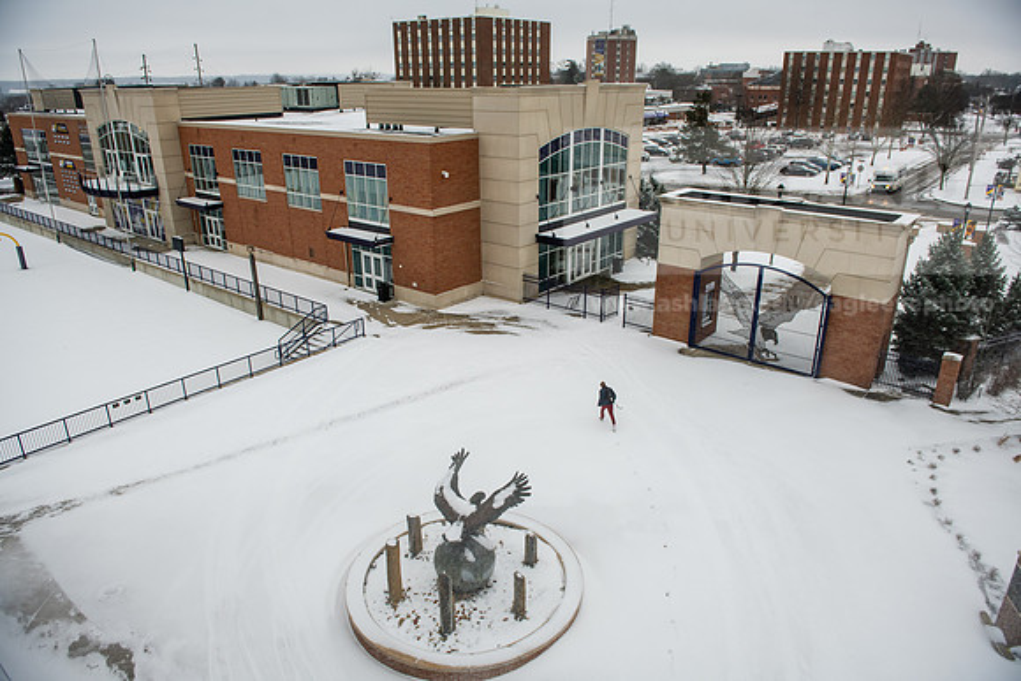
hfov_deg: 73.7
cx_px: 510
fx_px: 681
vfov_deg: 53.2
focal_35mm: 24
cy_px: 340
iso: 250
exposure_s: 1/320
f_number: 4
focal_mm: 24
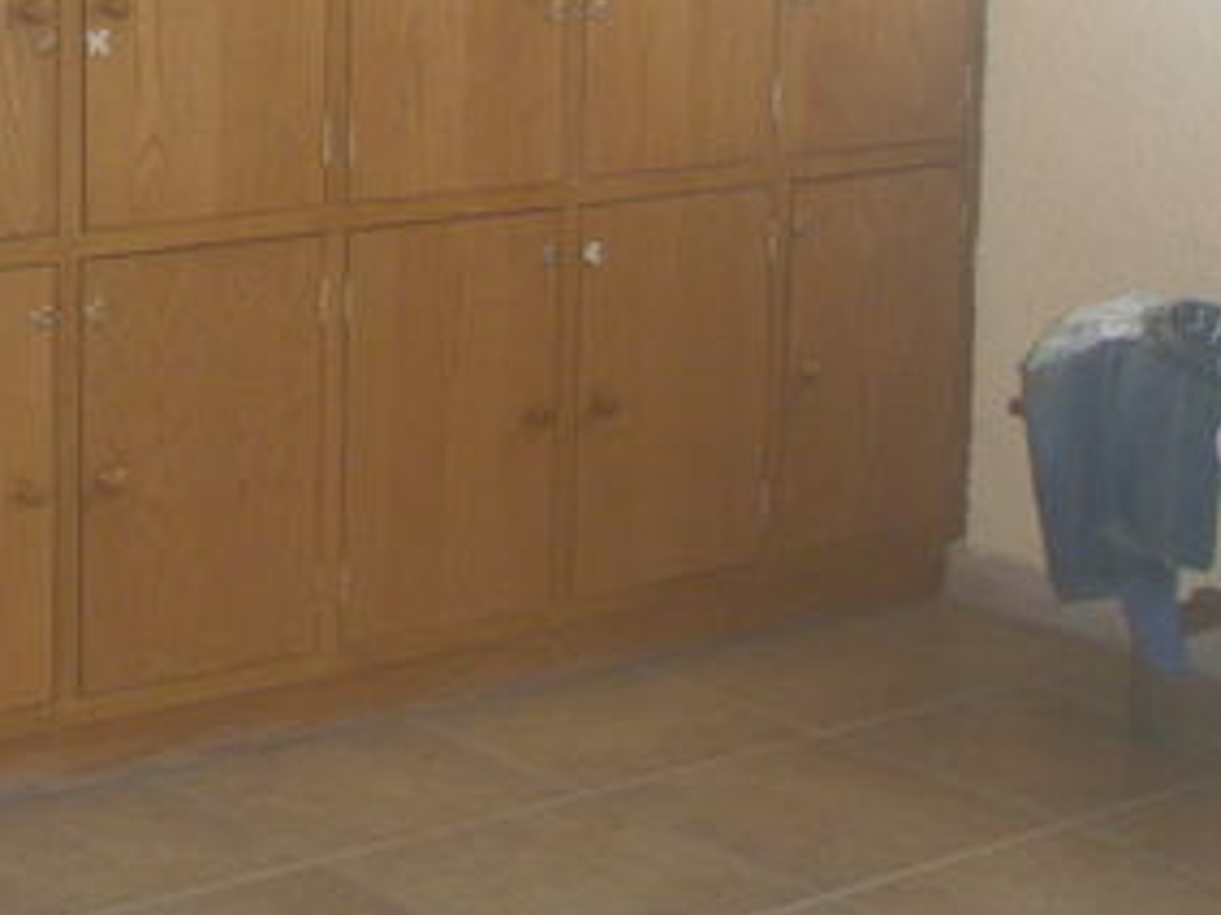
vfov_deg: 16.7
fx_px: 3032
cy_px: -73
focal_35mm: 86
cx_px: 129
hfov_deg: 22.2
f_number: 3.5
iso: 200
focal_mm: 6.7
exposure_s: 1/30
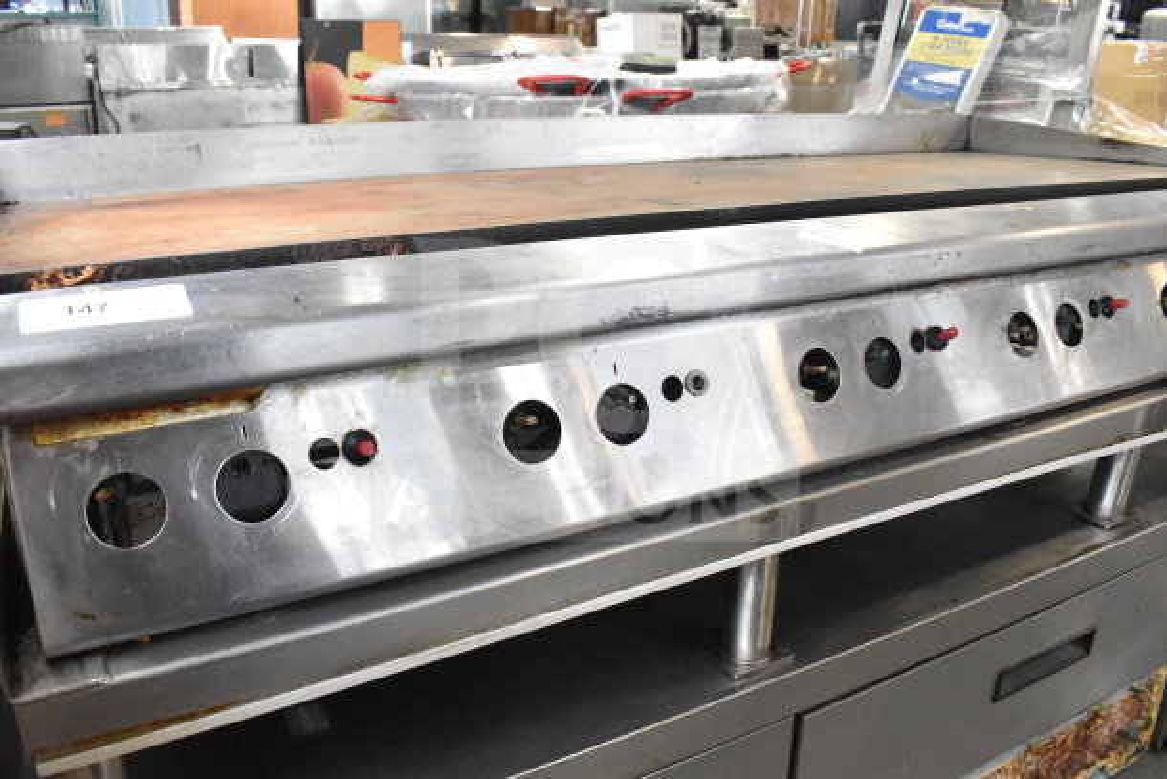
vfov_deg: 43.6
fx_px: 973
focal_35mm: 30
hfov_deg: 61.9
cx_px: 584
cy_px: 390
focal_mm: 20
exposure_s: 1/250
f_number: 8
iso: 6400
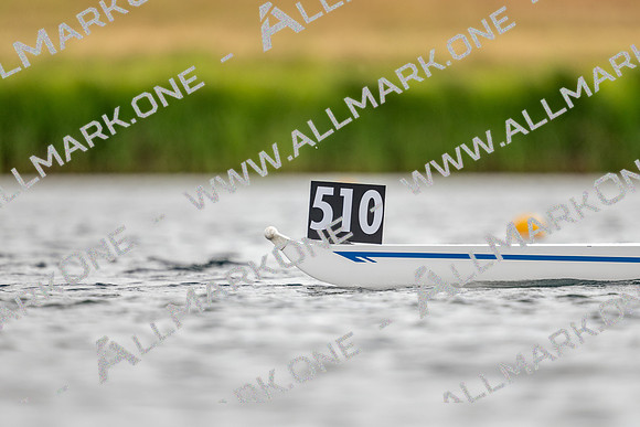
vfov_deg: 1.5
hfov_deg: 2.3
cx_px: 320
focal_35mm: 900
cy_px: 214
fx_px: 16003
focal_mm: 600
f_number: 4
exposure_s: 1/1600
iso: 200
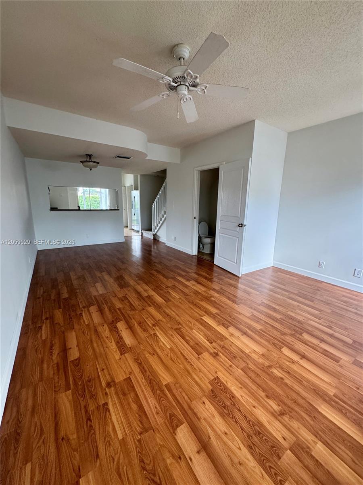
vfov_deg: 102.1
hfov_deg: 85.7
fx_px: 196
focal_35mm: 14
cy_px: 242
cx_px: 182
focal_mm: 2.22
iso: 320
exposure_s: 1/99
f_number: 2.2
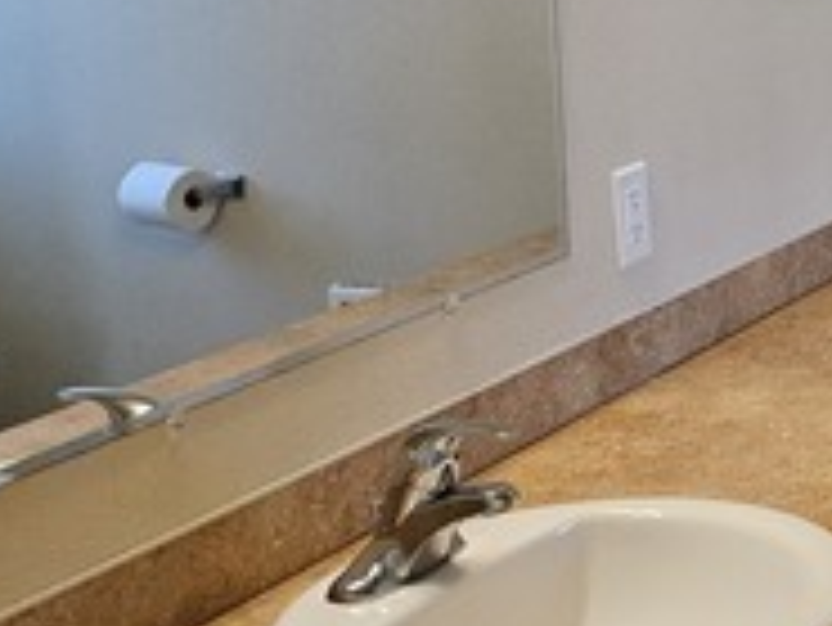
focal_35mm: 83
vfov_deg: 17.7
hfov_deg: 19.6
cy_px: 189
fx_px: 1996
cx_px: 1333
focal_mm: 5.4
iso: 160
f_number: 1.8
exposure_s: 1/120
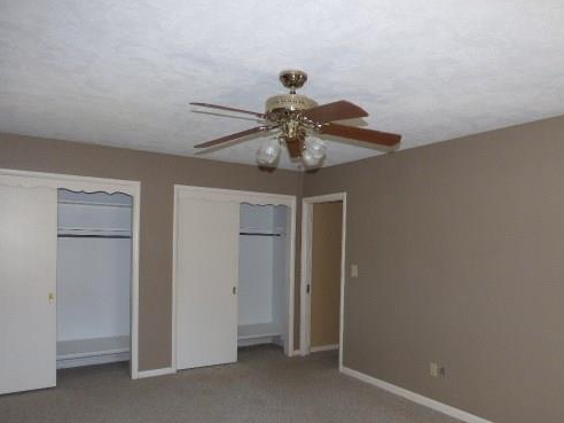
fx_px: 424
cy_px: 259
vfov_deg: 52.6
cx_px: 285
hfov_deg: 67.3
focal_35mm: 26
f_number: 2.8
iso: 200
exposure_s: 1/80
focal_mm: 3.58
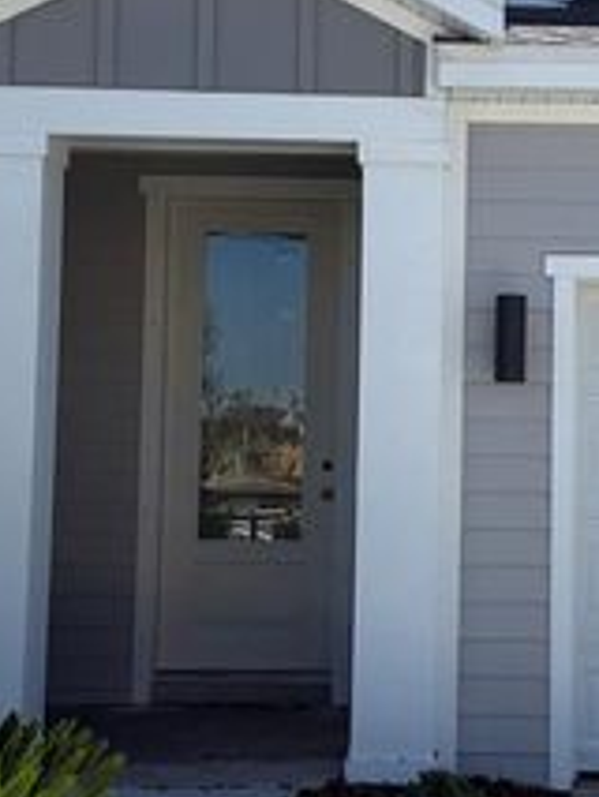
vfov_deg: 25.9
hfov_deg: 19.4
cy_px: 316
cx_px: 505
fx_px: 1729
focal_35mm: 75
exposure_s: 1/4167
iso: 80
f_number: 1.78
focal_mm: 6.76
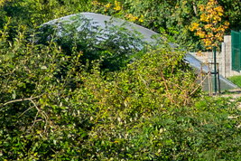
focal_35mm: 944
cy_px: -269
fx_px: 6319
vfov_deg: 1.5
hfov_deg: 2.2
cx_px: 435
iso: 200
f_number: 8
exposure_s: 1/400
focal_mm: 105
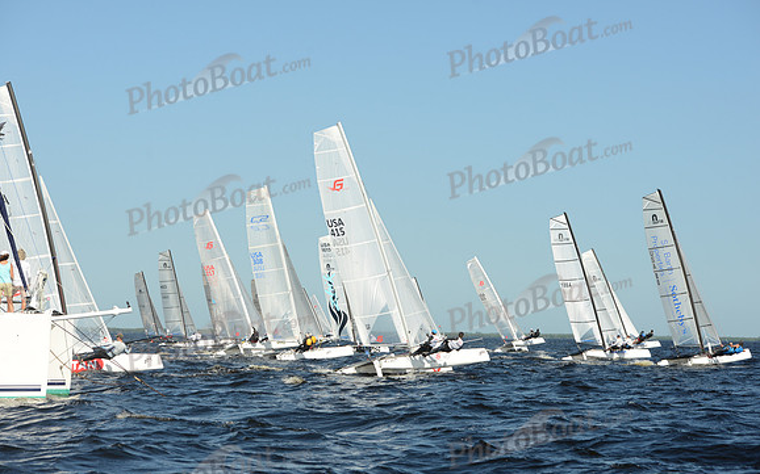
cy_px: 251
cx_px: 380
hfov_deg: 23.6
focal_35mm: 88
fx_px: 1822
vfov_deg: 14.8
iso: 250
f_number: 8
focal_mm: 86
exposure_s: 1/1000
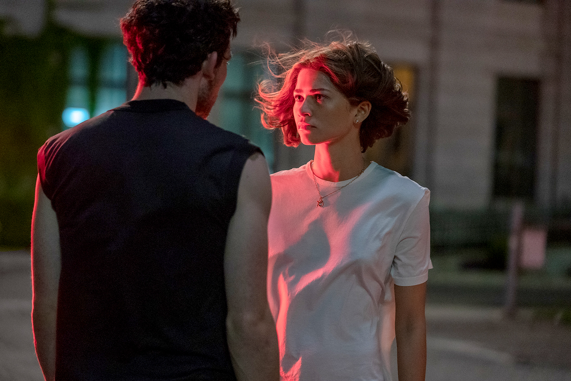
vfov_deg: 13.3
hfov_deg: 19.8
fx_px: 1634
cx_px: 286
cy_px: 190
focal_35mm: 103
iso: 8000
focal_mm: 103
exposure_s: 1/200
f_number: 2.8
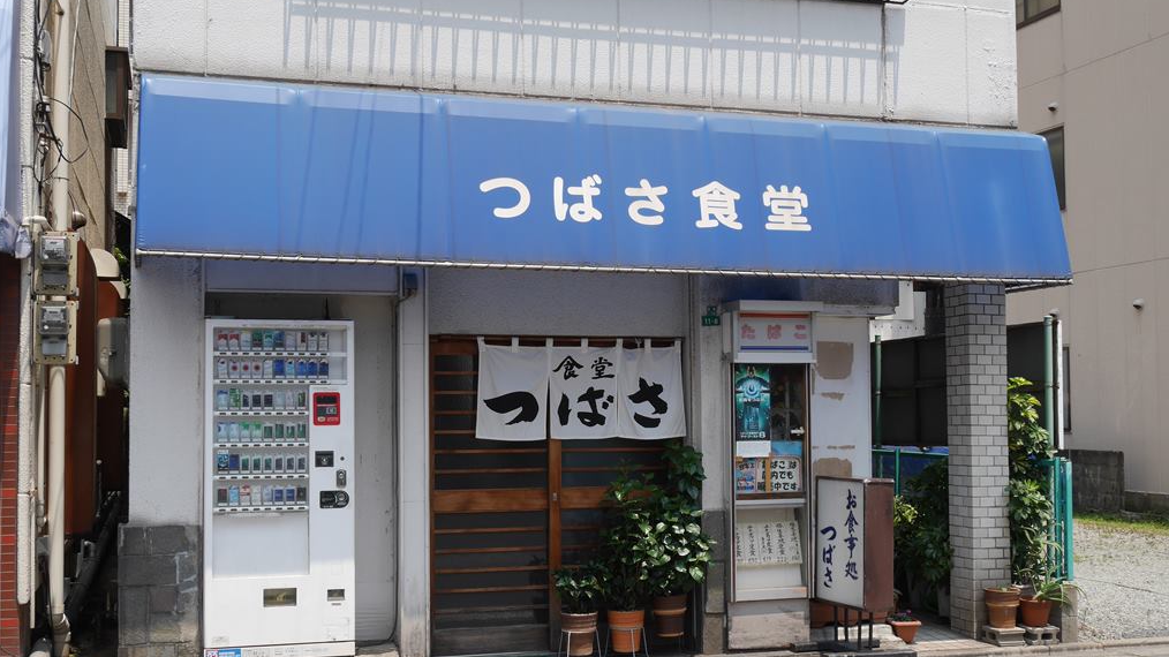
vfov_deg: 27.1
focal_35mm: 44
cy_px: 353
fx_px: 1364
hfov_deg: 46.4
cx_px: 580
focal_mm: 20
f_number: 8
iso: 200
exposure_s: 1/320
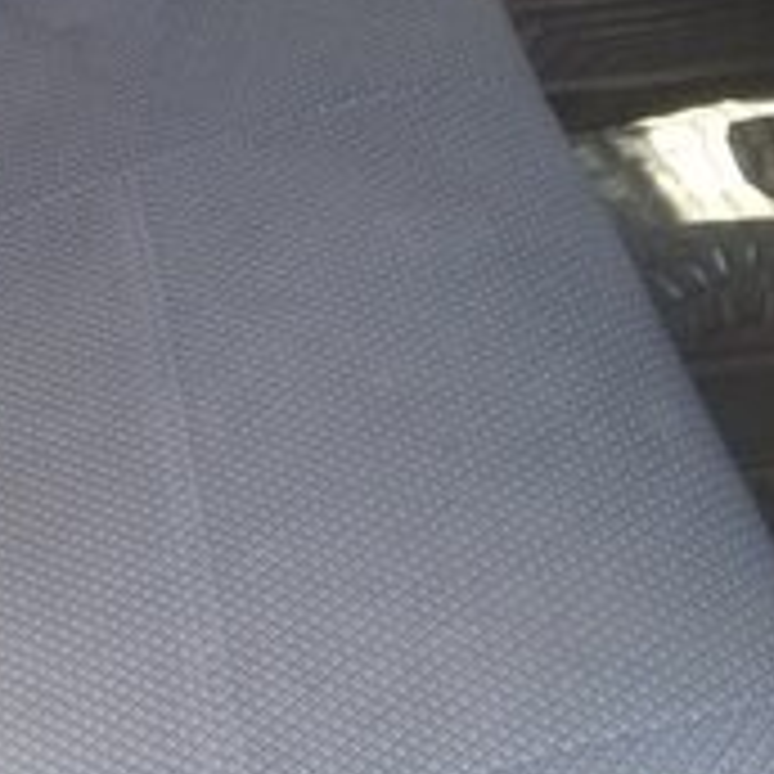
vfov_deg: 20.2
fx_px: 1998
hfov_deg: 21.3
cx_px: 50
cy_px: -212
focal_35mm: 79
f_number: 2.2
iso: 50
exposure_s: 1/50
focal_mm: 3.3
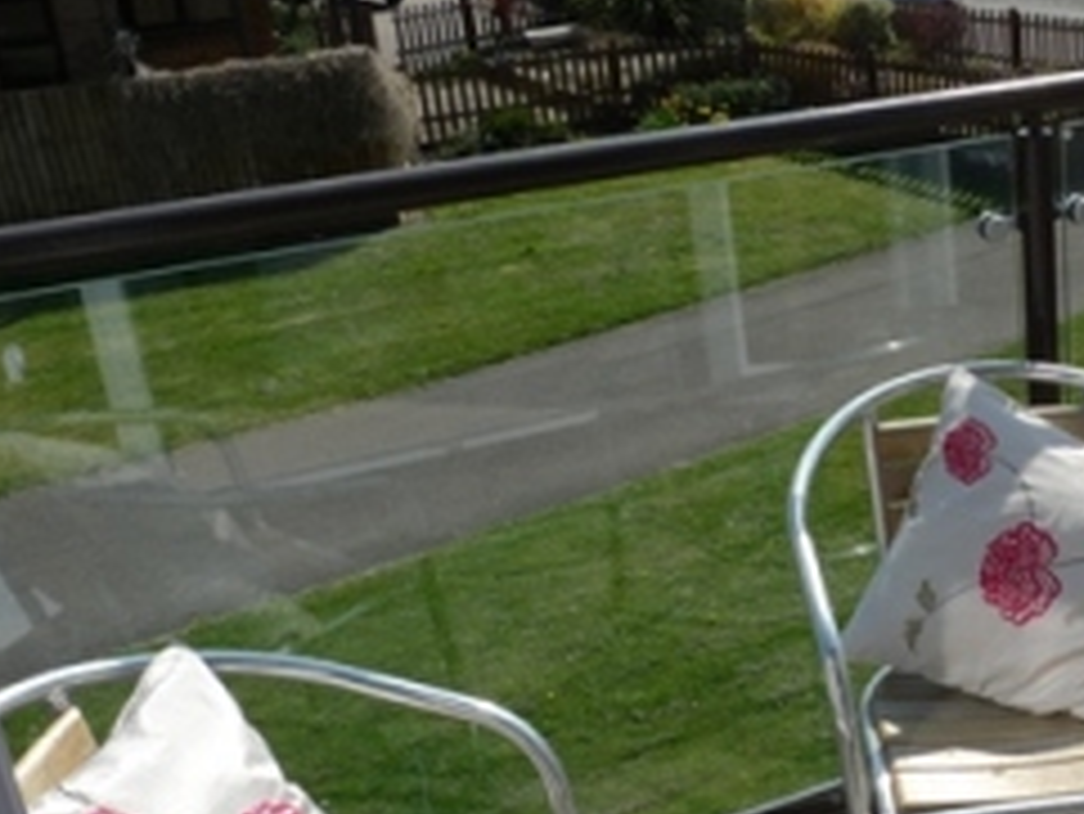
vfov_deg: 28.6
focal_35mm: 51
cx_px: 1035
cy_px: 396
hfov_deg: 34.7
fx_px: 1598
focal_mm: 5.1
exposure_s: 1/1000
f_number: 4
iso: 80
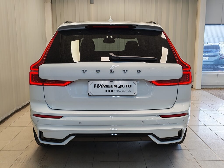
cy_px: 84
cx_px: 112
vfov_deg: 40.7
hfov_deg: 52.6
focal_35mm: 35
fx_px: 226
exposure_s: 1/100
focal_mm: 5.4
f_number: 1.6
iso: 50
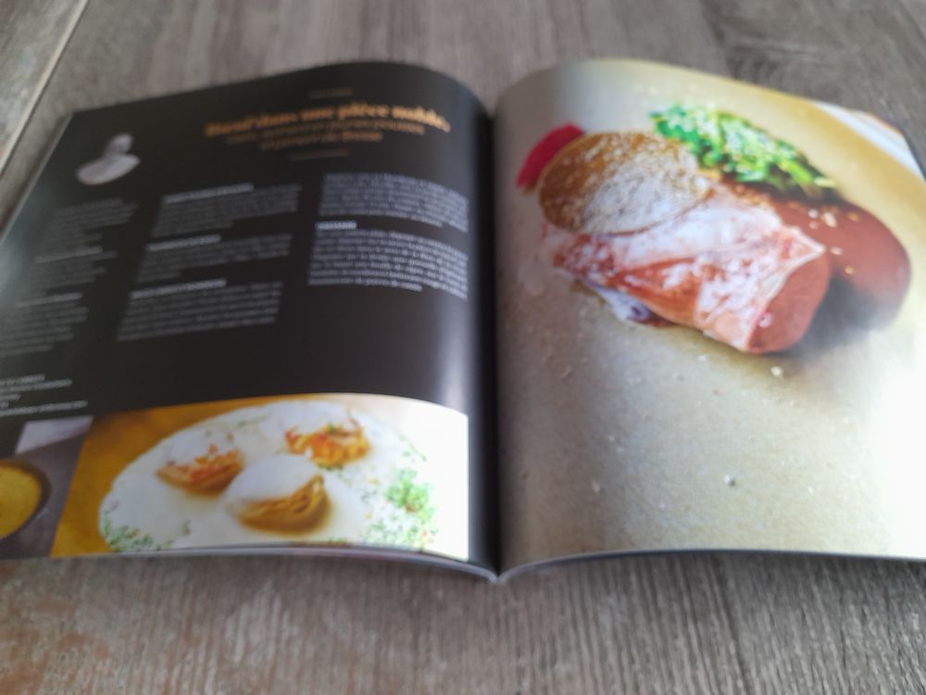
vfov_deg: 54.9
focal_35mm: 25
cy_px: 348
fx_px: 669
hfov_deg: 69.4
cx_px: 463
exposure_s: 1/30
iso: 320
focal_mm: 4.6
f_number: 2
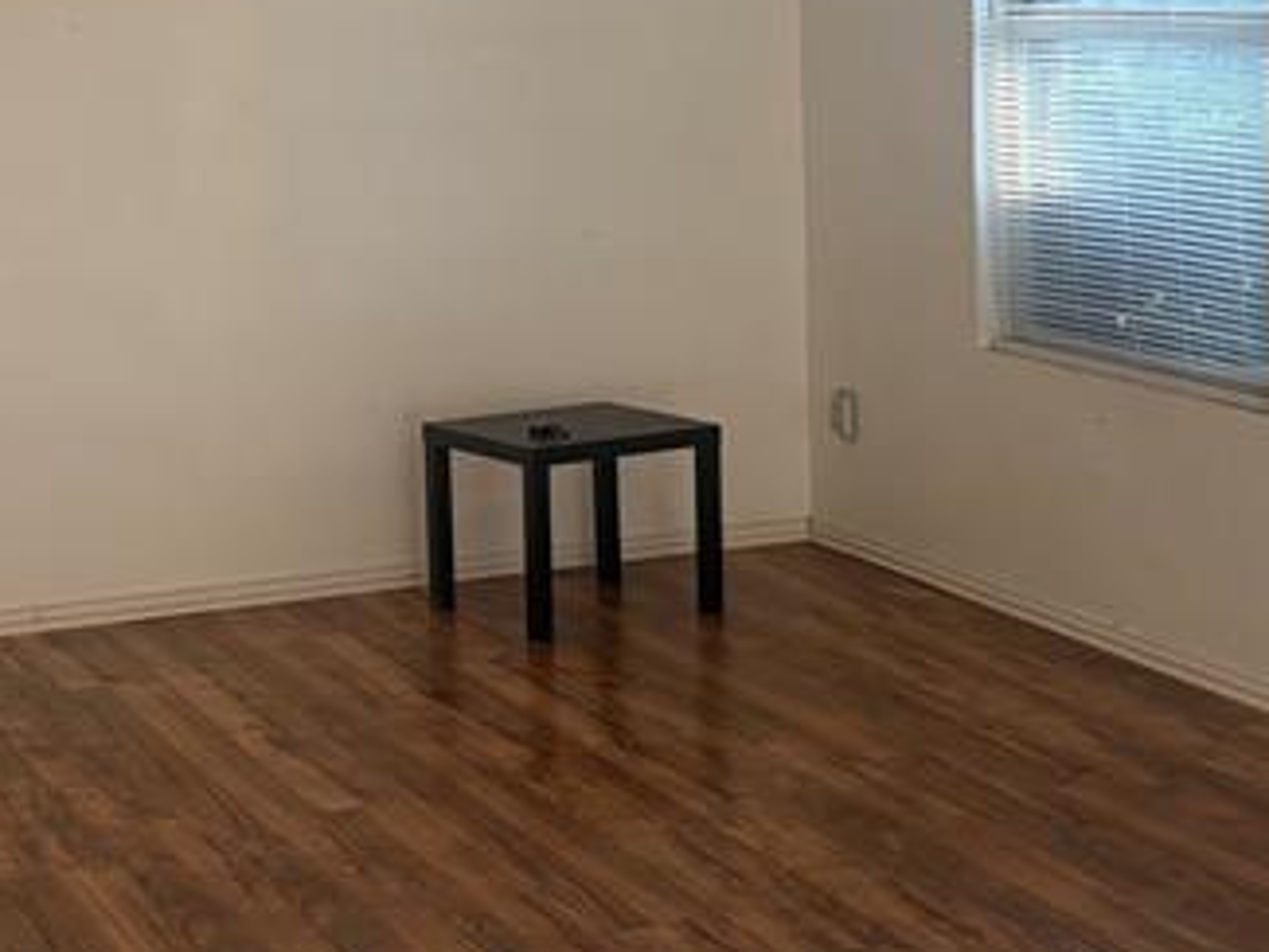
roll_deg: +1.8
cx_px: 800
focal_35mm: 82
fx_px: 3007
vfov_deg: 18.0
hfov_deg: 23.8
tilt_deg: -7.2
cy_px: 382
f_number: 1.6
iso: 125
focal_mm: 5.96
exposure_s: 1/71
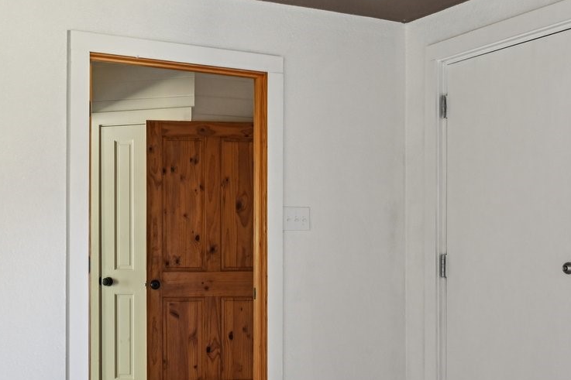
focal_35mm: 50
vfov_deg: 26.8
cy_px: 249
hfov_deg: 39.4
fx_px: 793
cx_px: 226
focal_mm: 18
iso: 400
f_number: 8
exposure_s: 1/10
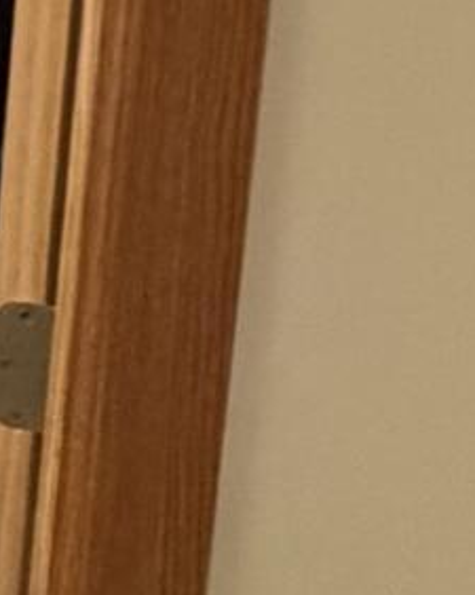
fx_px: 1707
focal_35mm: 97
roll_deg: +0.5
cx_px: -920
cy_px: 146
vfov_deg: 19.6
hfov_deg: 10.9
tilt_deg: -7.5
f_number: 2.2
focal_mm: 2.22
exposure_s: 1/60
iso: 800
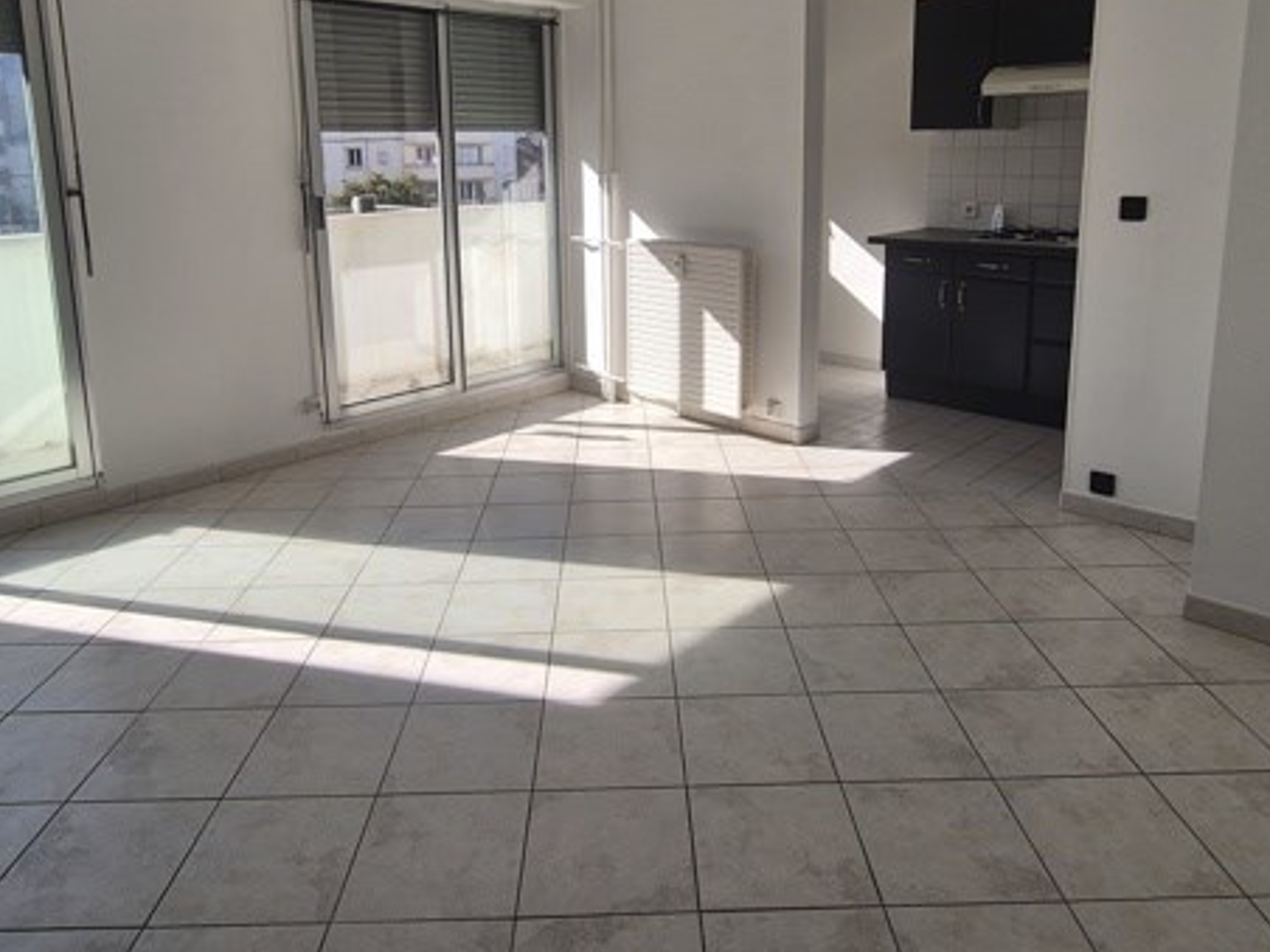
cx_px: 629
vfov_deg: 57.5
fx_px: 844
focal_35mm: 23
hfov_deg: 73.9
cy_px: 315
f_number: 2.2
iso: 50
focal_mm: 2.2
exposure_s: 1/1036
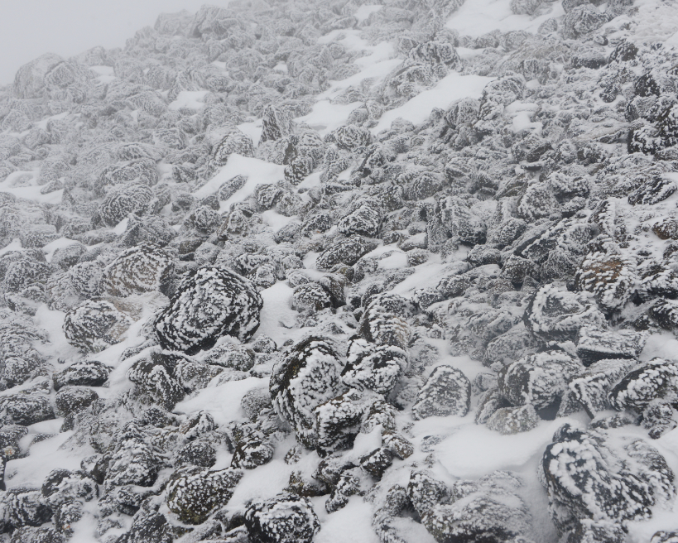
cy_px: 272
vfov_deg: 24.2
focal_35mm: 63
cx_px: 369
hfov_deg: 30.0
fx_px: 1265
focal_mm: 55
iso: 320
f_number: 11
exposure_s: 1/640
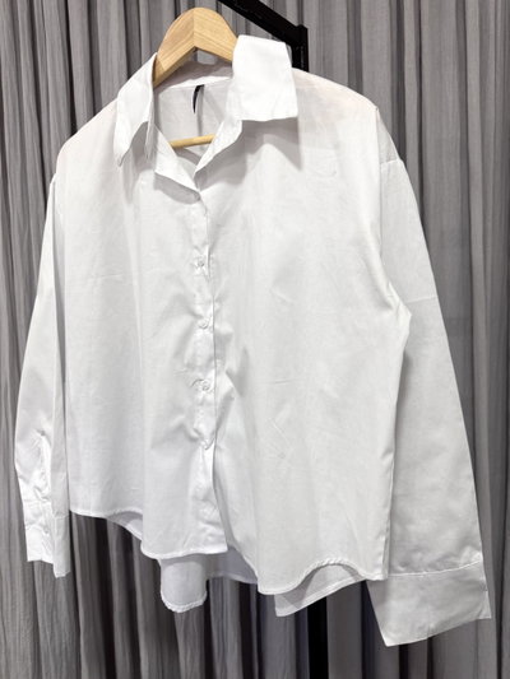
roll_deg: +2.5
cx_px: 255
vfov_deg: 71.6
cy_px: 340
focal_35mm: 24
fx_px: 471
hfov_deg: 56.8
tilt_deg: -4.2
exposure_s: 1/111
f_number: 1.78
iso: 200
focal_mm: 6.76
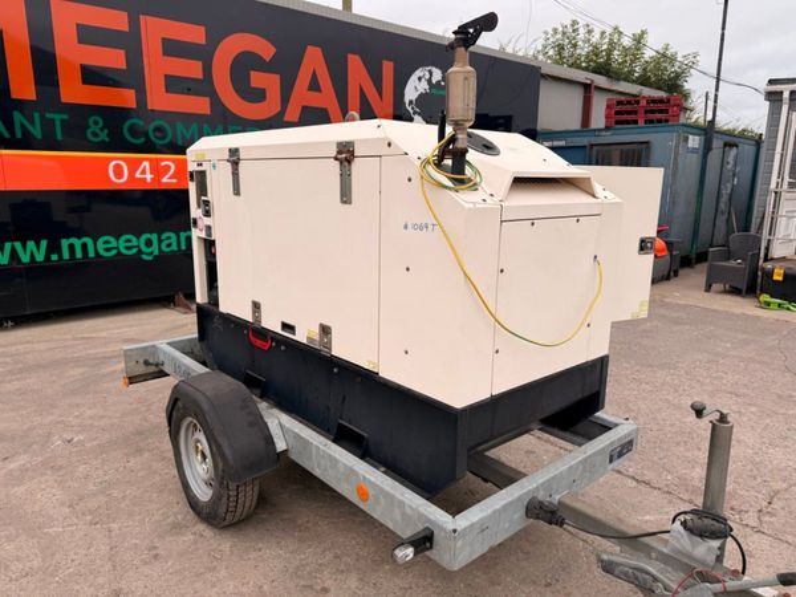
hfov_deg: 71.6
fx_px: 552
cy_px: 298
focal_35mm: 24
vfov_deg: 56.8
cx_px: 398
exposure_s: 1/909
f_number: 1.78
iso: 80
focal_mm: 6.76
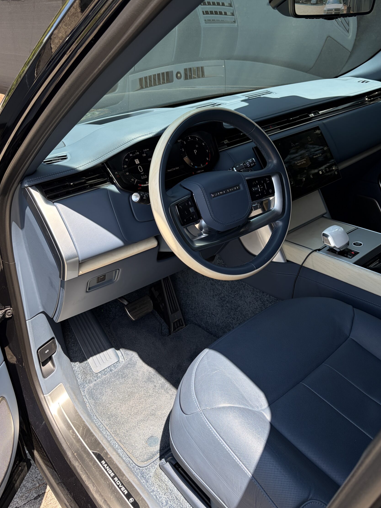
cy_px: 216
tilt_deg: -23.7
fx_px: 440
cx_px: 197
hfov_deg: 46.8
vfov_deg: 59.7
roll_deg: +1.6
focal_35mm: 30
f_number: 1.6
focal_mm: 5.96
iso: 50
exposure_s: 1/519
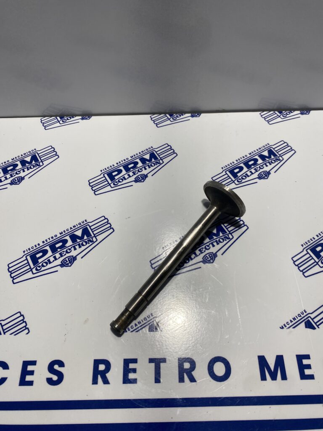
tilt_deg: -60.3
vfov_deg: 67.3
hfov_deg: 53.1
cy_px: 216
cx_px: 162
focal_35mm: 26
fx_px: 323
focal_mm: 4.25
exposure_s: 1/218
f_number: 1.8
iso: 32
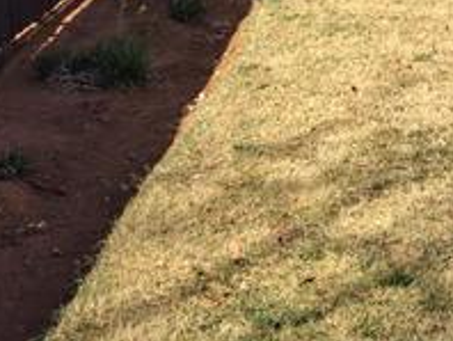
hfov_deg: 17.2
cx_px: 535
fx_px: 1428
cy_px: -252
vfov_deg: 12.5
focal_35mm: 109
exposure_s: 1/340
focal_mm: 4
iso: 25
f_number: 1.8
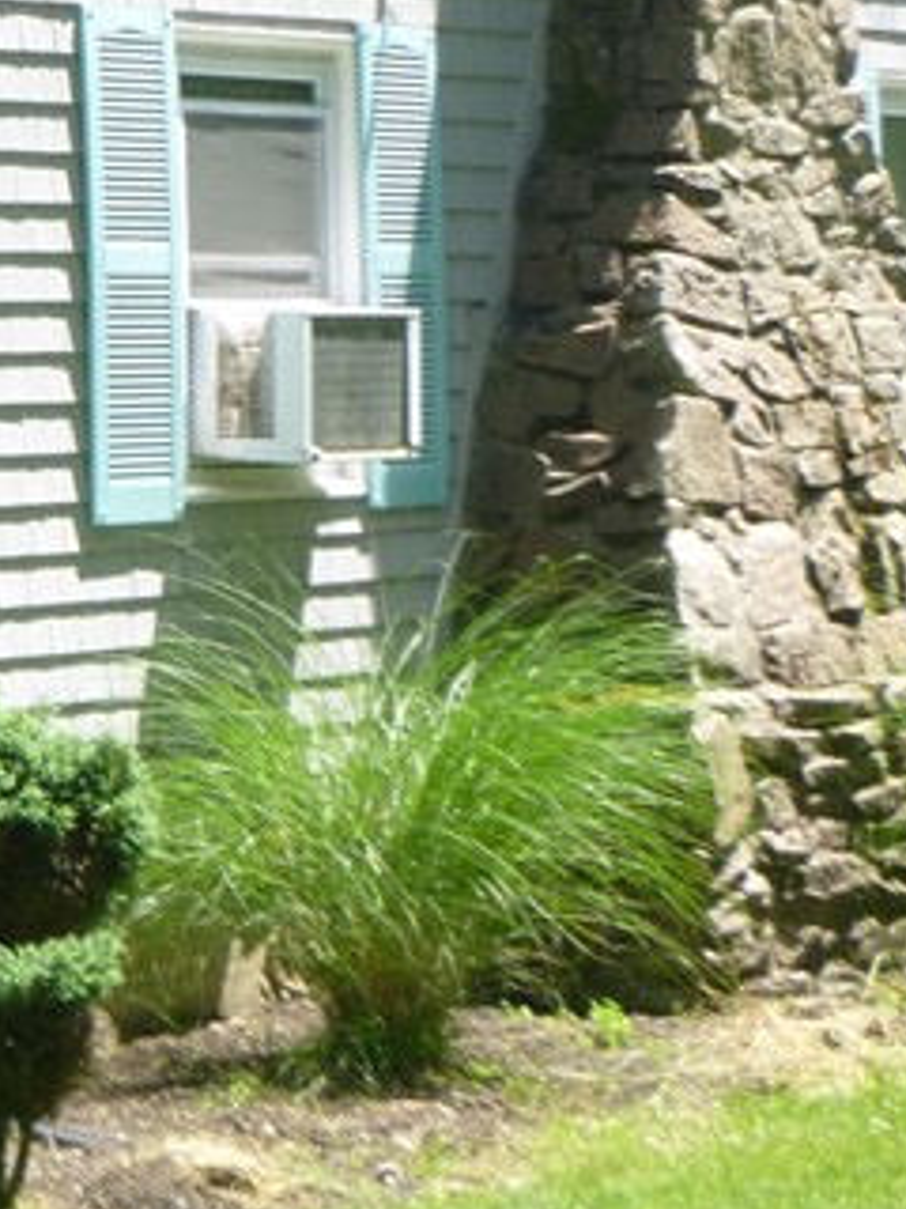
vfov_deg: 14.0
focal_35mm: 141
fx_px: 4920
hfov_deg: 10.1
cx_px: -615
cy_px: 321
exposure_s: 1/100
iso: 100
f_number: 4.7
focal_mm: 7.9
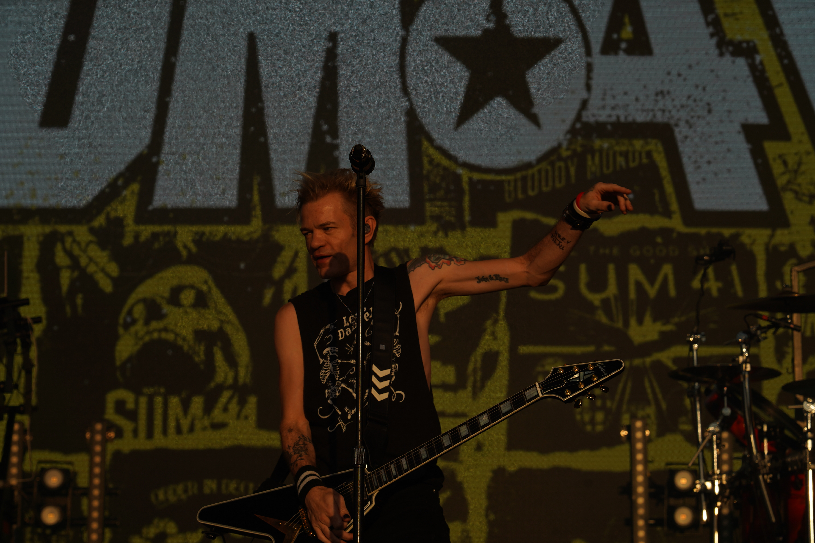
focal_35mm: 105
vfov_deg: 13.0
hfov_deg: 19.5
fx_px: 2377
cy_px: 272
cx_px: 408
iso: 100
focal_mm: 105
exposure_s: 1/800
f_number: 8
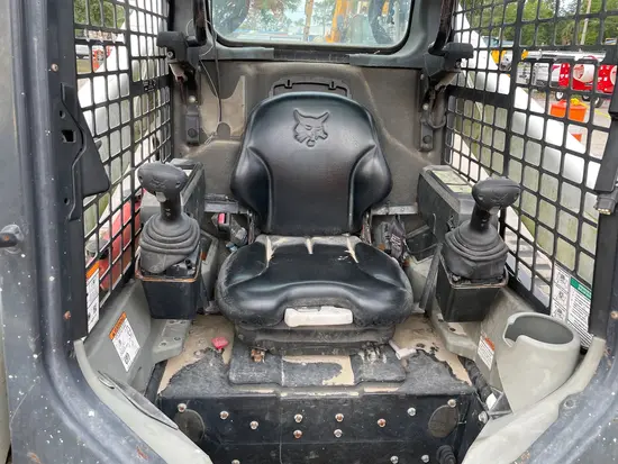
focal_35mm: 26
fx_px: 464
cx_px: 309
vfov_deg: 53.1
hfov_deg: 67.3
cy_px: 232
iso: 80
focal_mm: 4.2
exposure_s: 1/121
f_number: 1.6
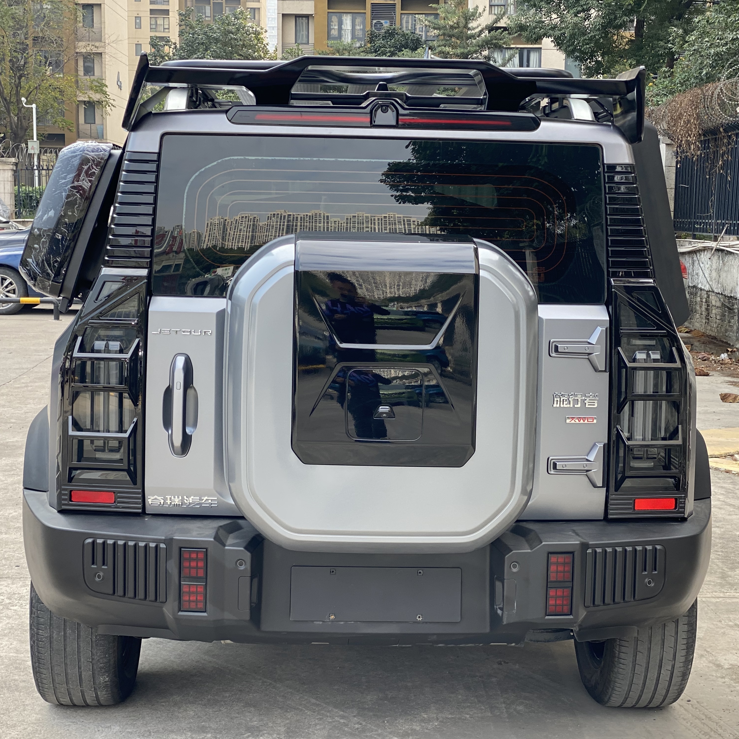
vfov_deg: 27.7
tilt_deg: -5.9
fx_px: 1497
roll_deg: +0.1
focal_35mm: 62
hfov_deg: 27.7
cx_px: 375
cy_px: 368
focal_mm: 6
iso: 20
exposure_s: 1/224
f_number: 2
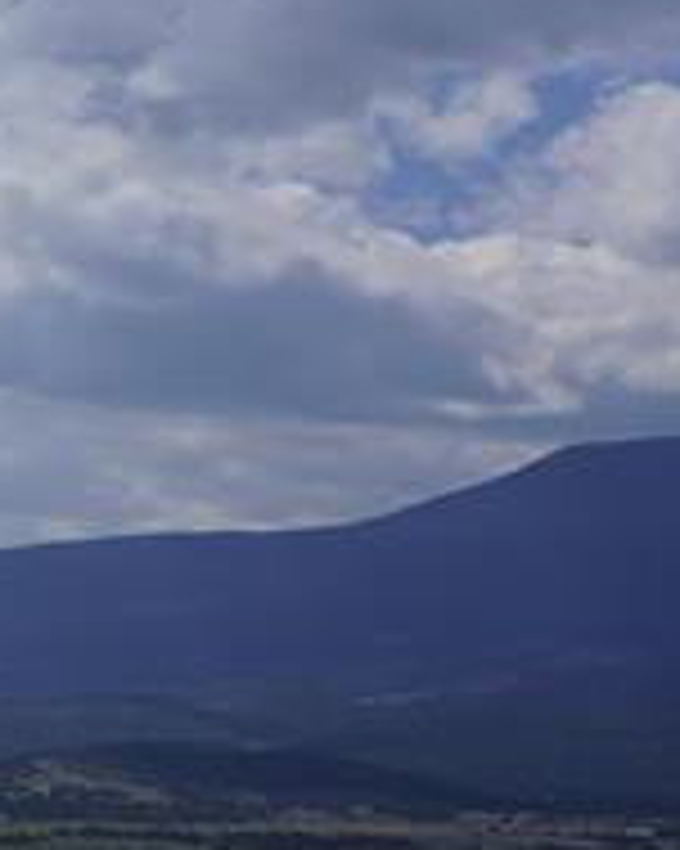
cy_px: 283
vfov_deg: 11.1
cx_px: -1319
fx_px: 4356
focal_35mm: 173
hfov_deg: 7.8
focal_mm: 34
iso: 100
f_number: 10
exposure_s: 1/500
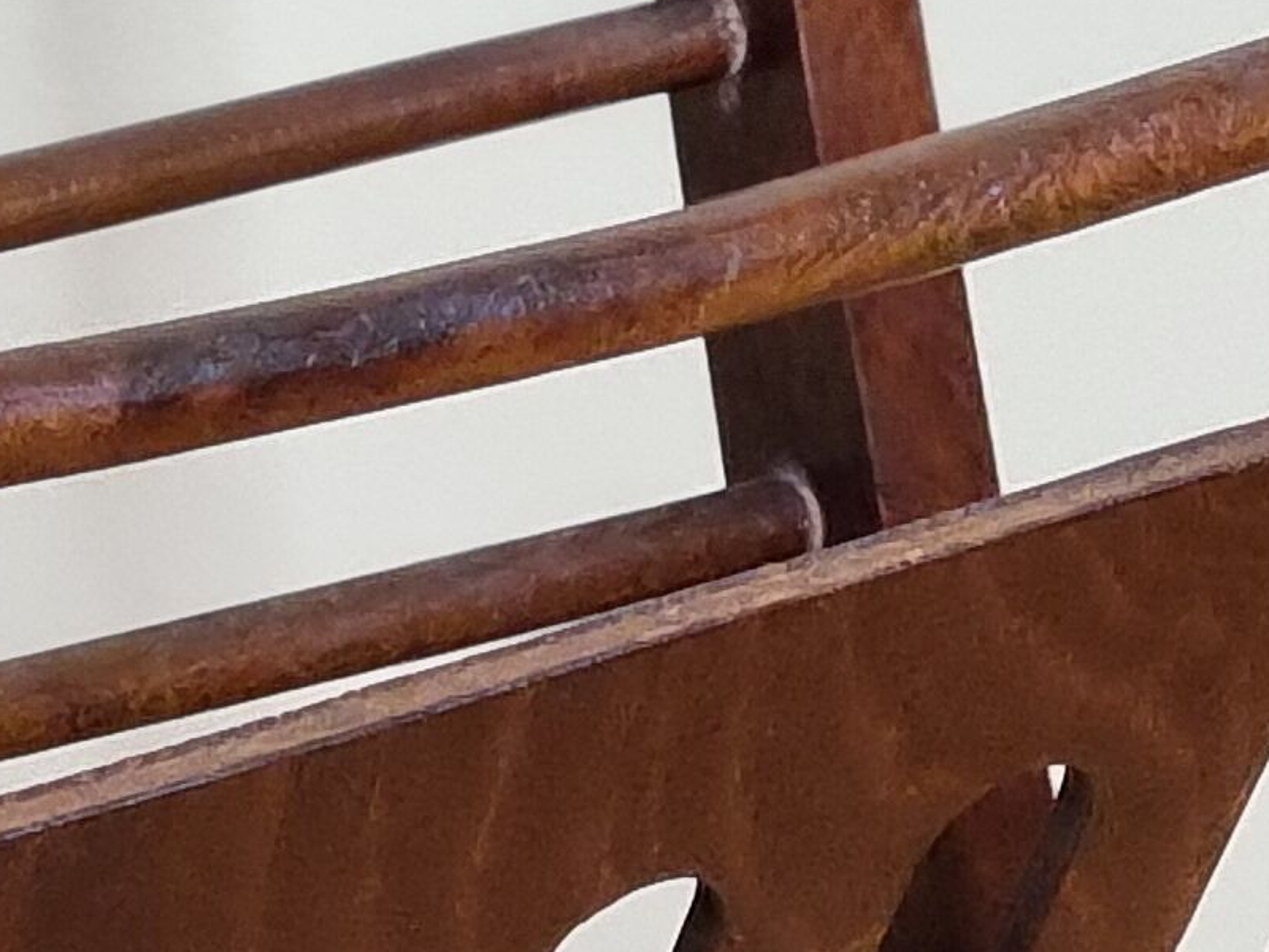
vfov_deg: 11.1
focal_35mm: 131
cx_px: -550
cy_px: 1082
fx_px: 4802
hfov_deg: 14.2
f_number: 1.8
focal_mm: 5.4
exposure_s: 1/100
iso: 320
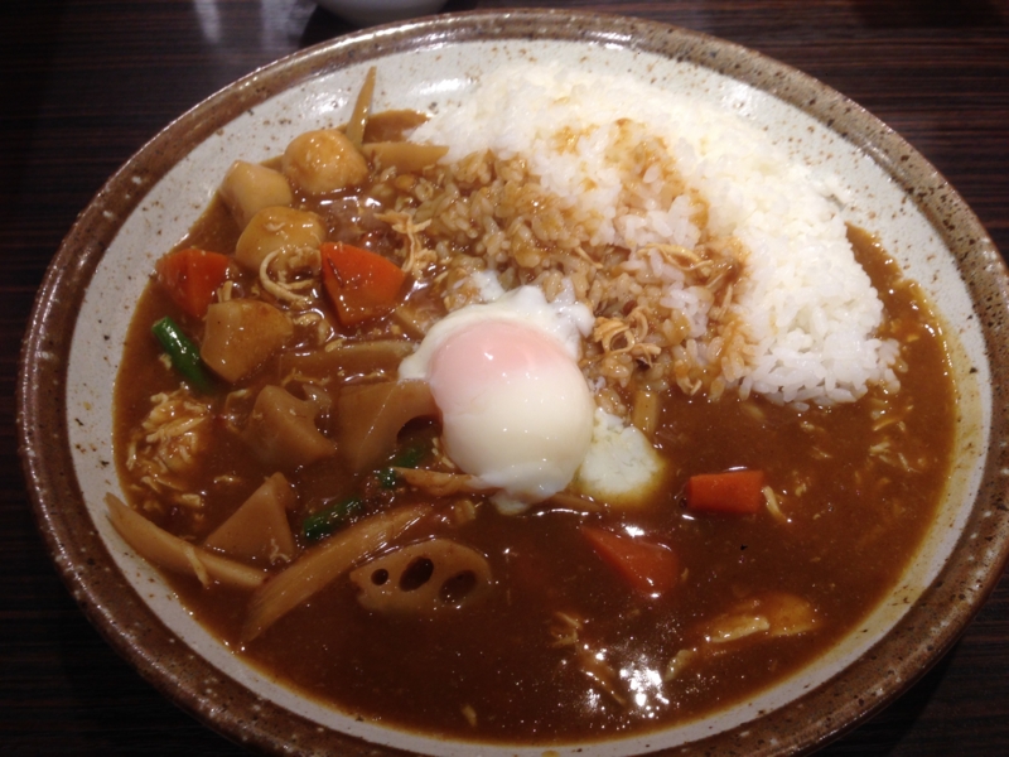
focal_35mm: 33
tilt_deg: -51.7
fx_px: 962
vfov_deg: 42.9
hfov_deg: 55.4
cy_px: 378
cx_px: 504
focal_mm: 4.12
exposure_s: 1/24
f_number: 2.4
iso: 50
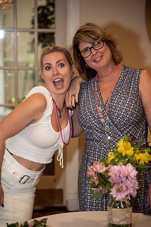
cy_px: 114
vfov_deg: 17.1
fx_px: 755
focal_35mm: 120
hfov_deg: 11.4
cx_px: 76
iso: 640
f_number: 4
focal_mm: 120
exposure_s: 1/200
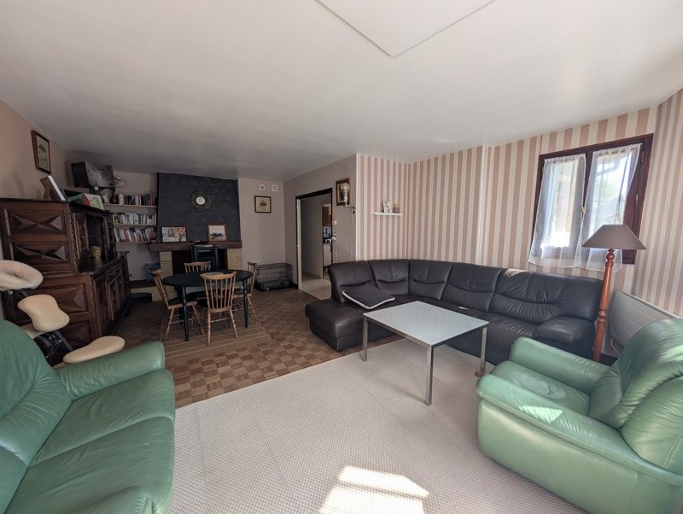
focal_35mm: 12
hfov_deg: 110.5
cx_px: 342
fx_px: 237
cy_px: 257
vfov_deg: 94.6
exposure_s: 1/172
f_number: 1.7
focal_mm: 2.02
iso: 45
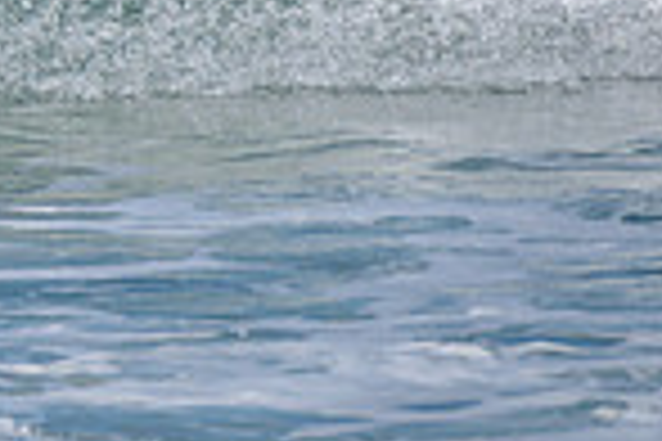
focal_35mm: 1978
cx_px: -554
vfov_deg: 0.7
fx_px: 36370
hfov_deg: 1.0
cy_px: -245
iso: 140
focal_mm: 500
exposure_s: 1/2000
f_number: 5.6
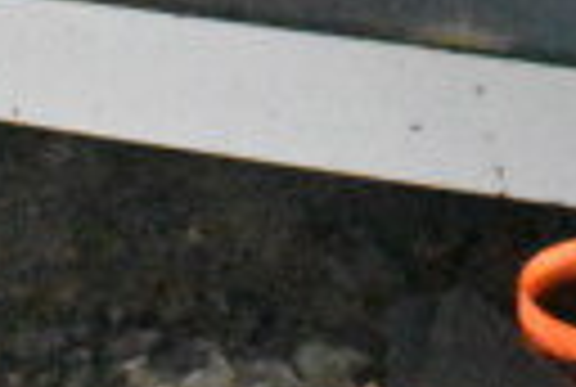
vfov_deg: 8.3
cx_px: 590
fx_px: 2518
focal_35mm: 157
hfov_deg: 12.9
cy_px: -434
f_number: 3.8
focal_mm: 22
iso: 22800
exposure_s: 1/160
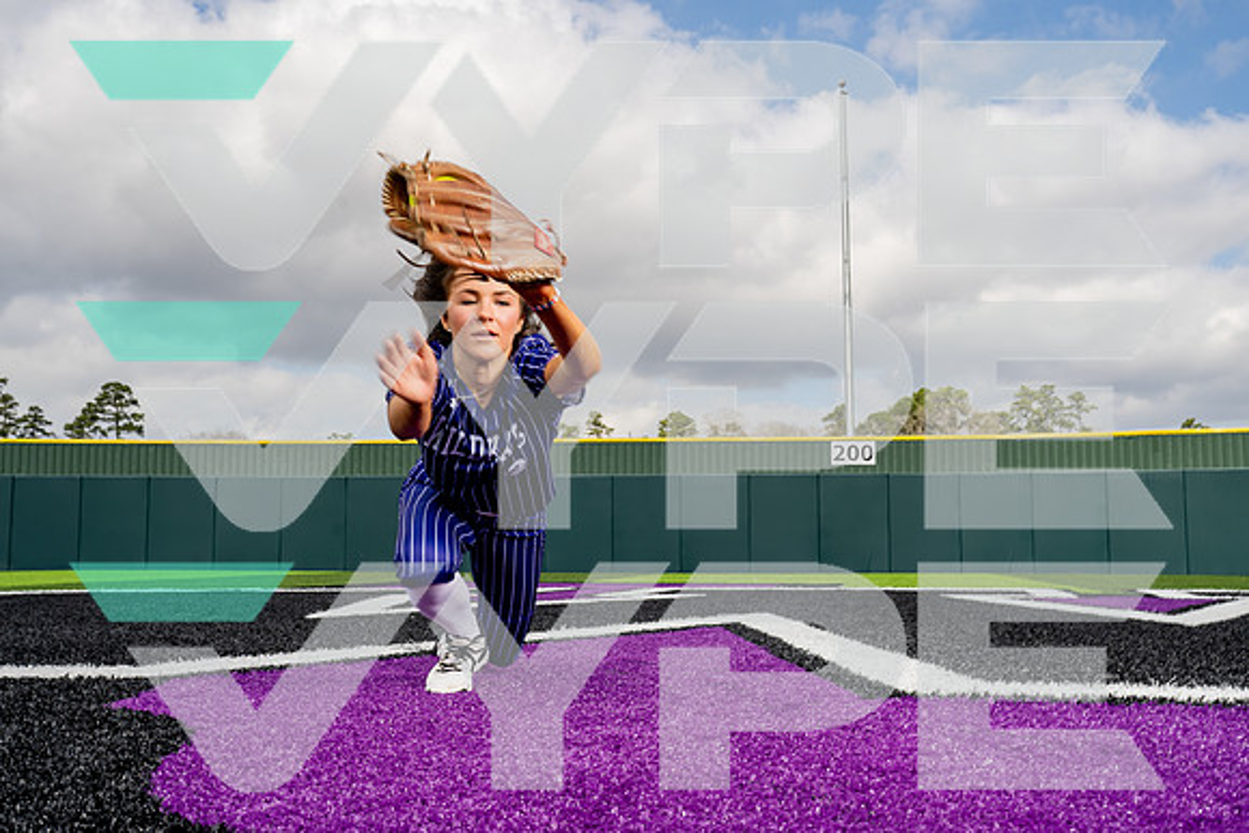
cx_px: 624
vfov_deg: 36.5
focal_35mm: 36
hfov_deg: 52.6
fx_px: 1263
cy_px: 416
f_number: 9
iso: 100
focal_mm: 35
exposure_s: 1/250
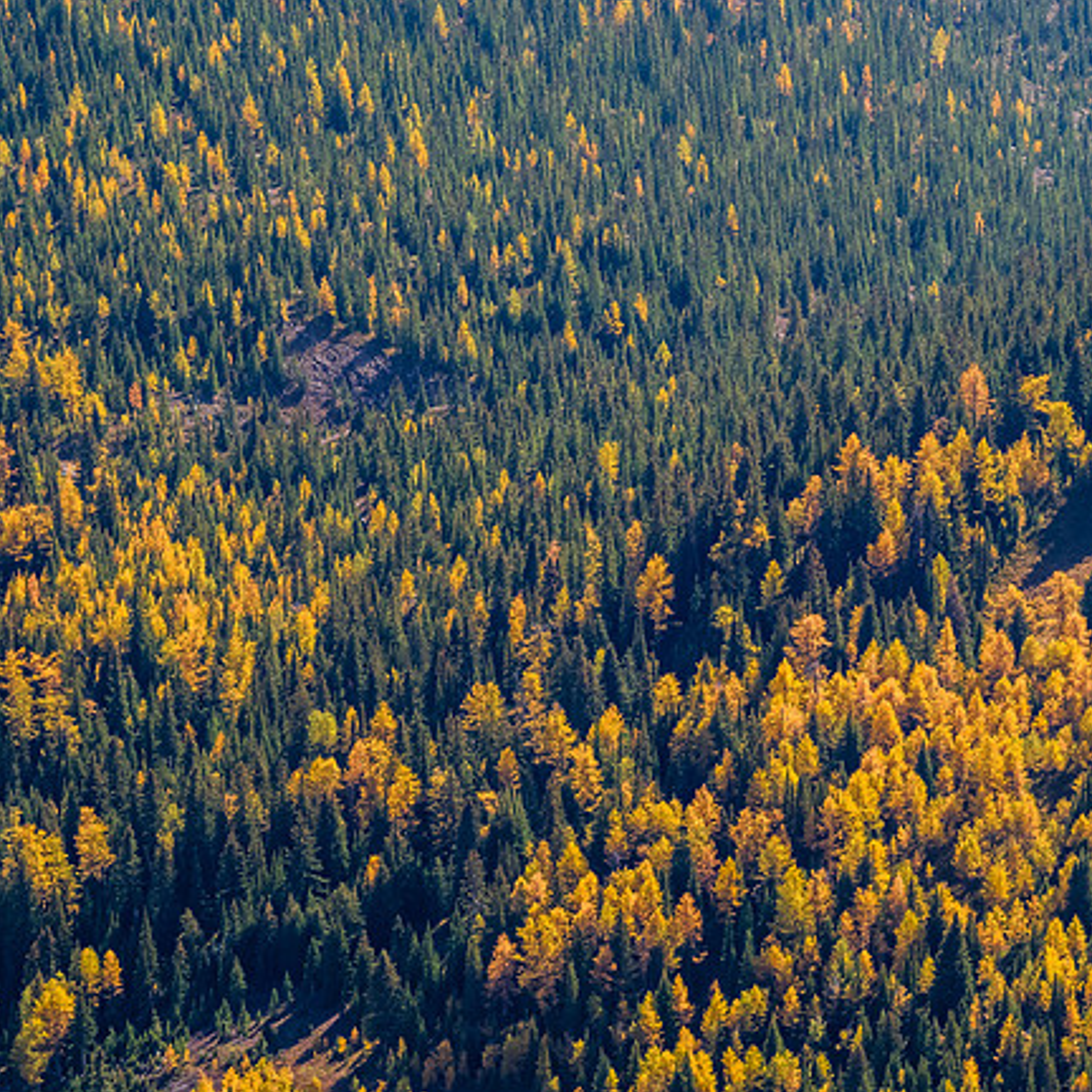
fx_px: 8887
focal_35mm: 249
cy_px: 547
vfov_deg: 7.0
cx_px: 526
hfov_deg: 7.0
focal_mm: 105
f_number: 8
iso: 1000
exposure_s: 1/250
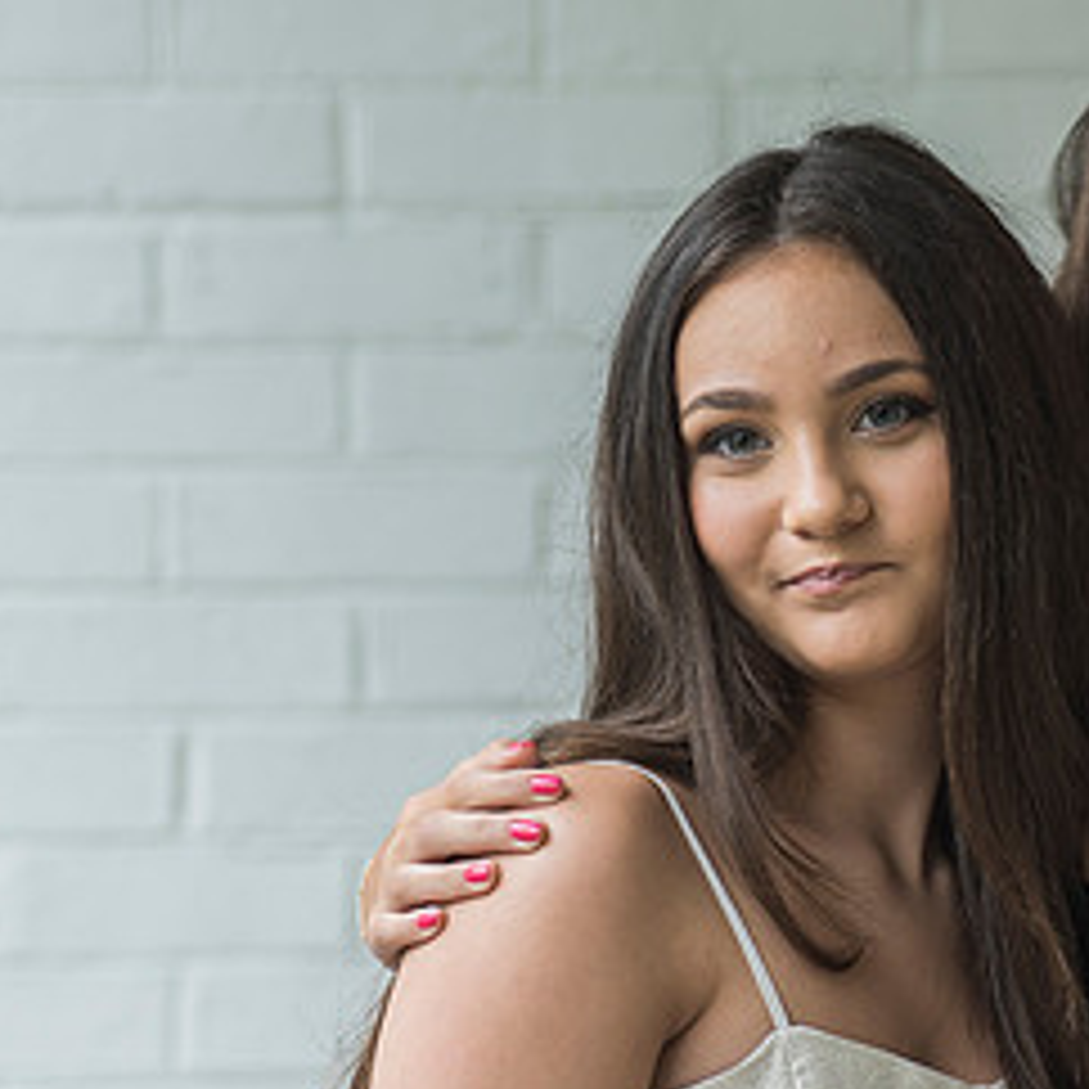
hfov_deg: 6.9
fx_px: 8969
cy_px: 451
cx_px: 929
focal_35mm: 252
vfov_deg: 6.9
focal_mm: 112
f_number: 3.5
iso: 180
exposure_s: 1/160
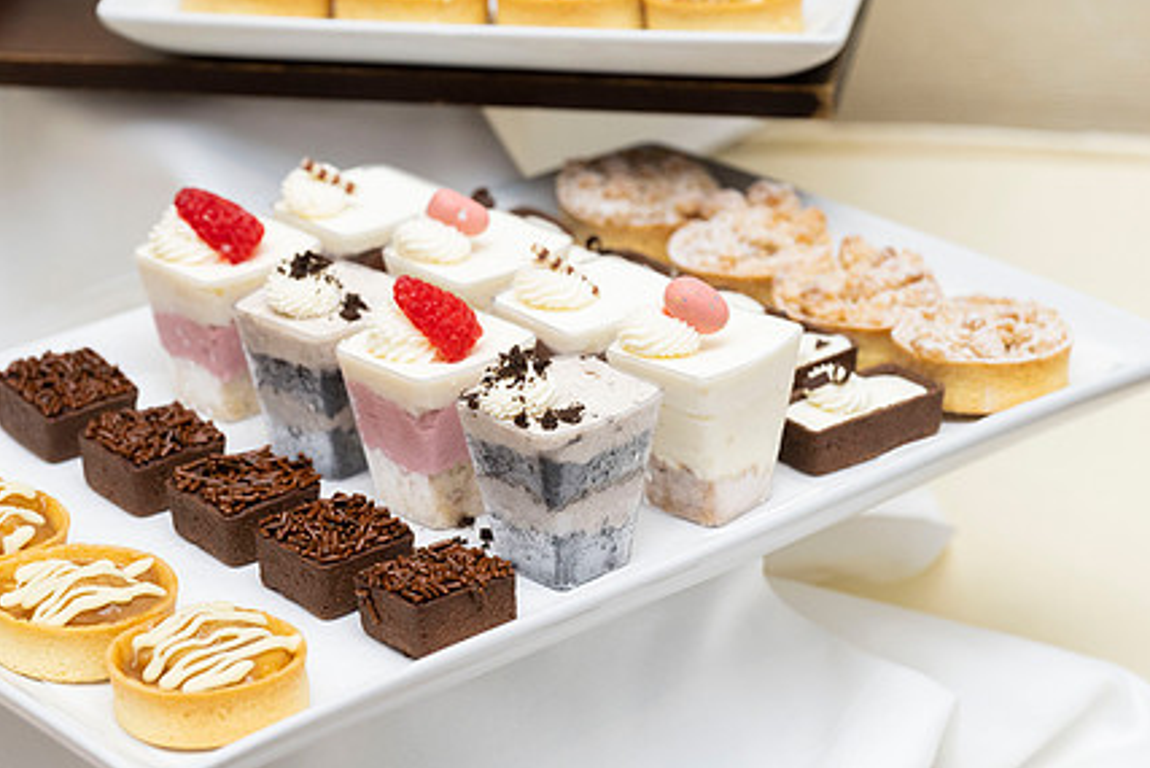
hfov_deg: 18.6
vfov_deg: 12.5
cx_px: 455
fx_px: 3515
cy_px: 365
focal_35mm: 110
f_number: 5.6
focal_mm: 81
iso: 1000
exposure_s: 1/125
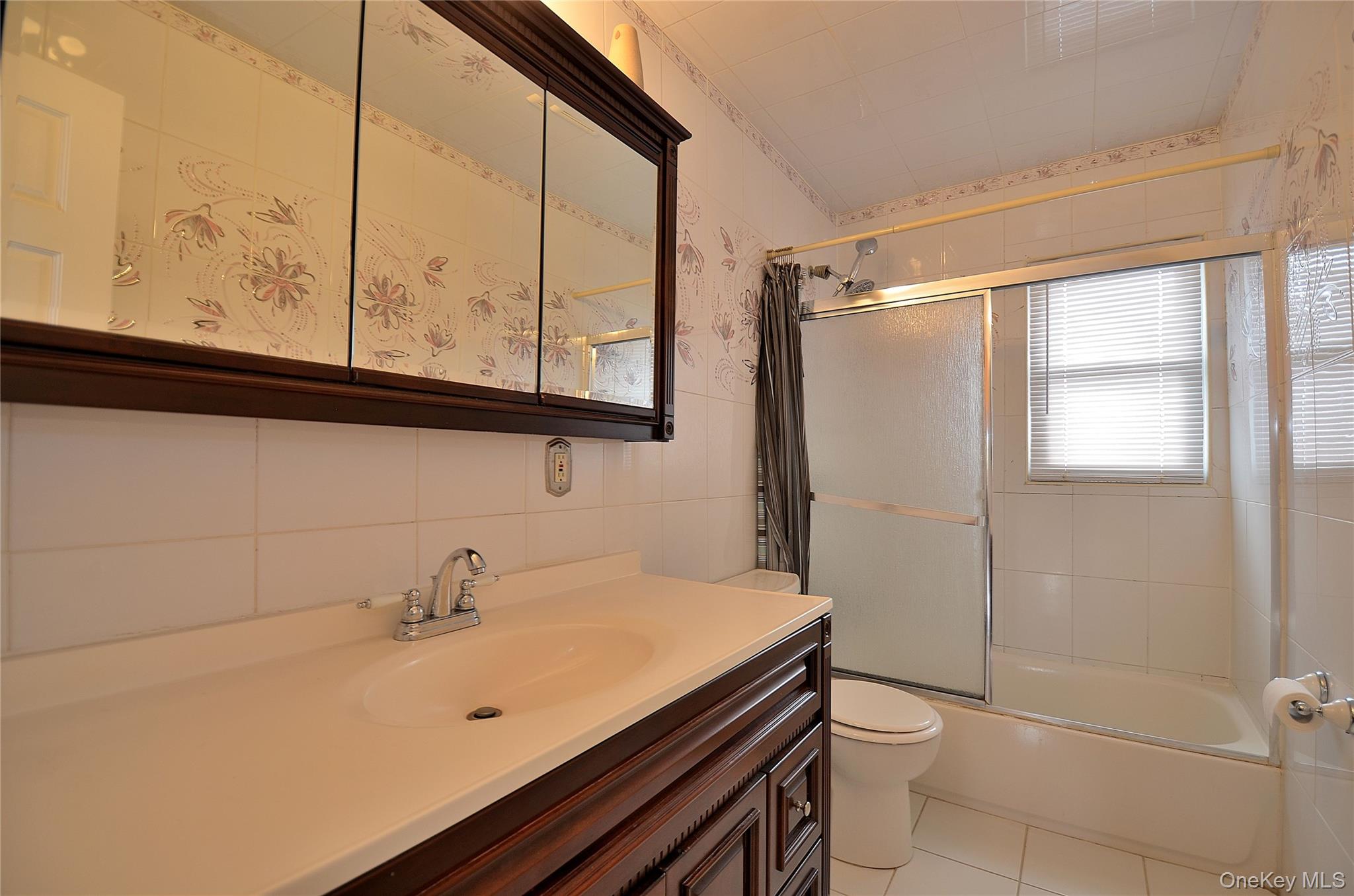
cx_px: 677
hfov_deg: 100.5
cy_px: 448
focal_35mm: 15
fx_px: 563
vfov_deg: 77.1
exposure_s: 1/6
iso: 100
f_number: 3.5
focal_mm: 10
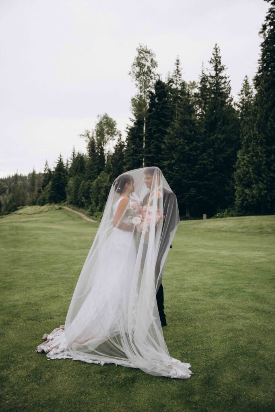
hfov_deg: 40.2
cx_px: 138
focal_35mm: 33
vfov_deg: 57.5
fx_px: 376
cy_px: 206
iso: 100
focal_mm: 32.8
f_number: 2.8
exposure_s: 1/500
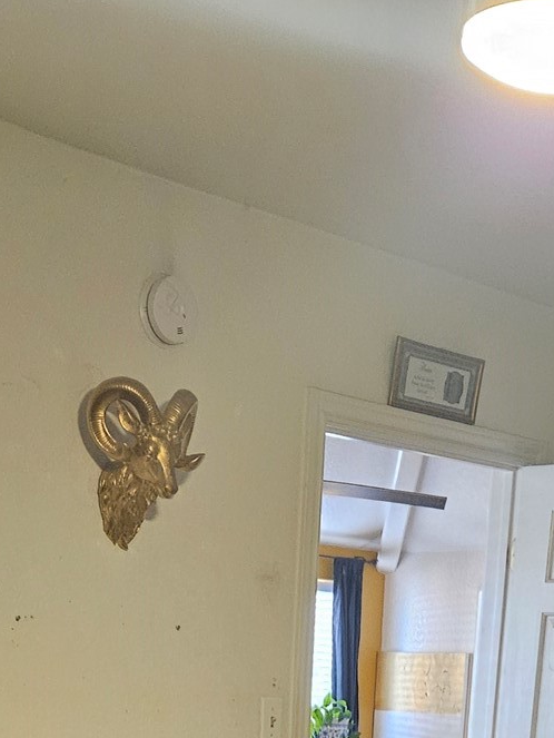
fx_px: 1514
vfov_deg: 22.4
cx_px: 297
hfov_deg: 20.7
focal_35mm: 71
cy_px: 1113
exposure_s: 1/120
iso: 1000
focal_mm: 5.4
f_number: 1.8
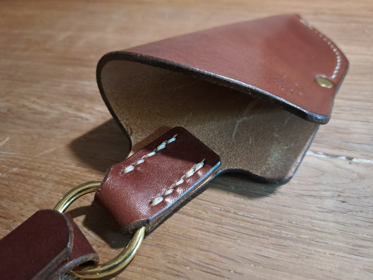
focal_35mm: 24
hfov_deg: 71.6
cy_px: 140
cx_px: 186
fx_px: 259
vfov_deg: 56.8
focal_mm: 5.23
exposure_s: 1/20
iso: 800
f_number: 1.8
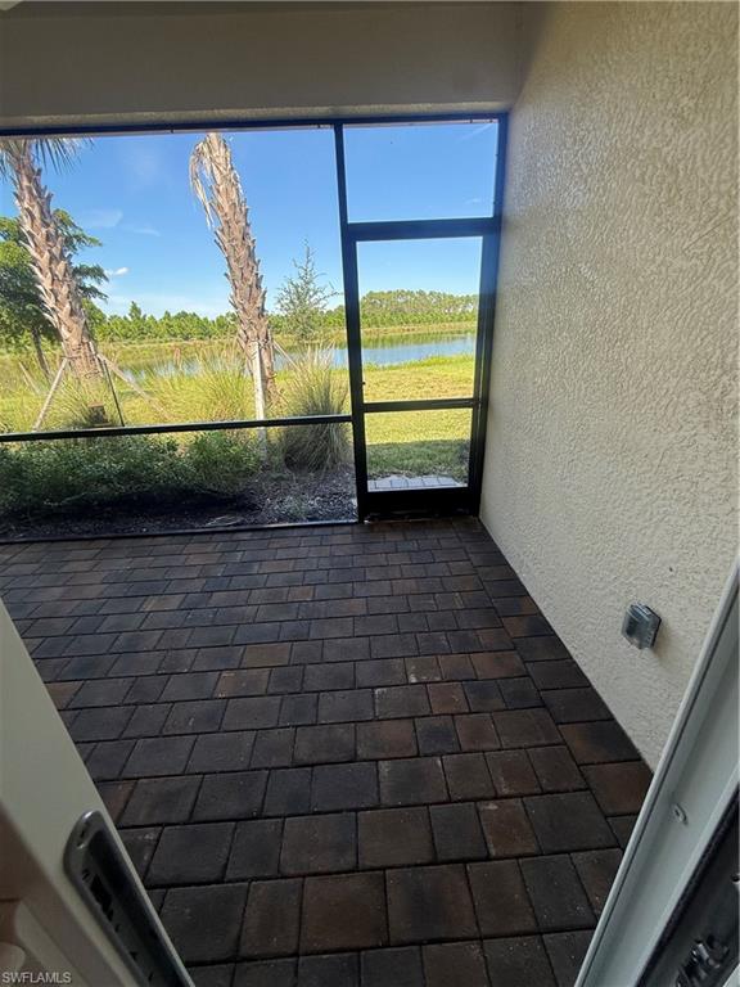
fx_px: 399
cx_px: 370
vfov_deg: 102.1
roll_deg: +2.5
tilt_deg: -21.7
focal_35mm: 14
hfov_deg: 85.7
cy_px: 494
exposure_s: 1/200
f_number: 2.2
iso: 50
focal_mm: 2.22
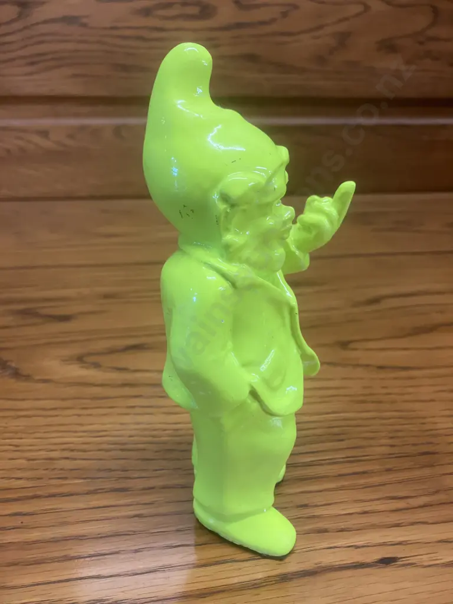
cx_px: 226
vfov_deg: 63.4
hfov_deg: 49.7
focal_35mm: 28
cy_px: 302
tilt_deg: -24.1
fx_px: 489
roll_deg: +0.4
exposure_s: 1/50
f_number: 1.8
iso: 125
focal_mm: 3.99
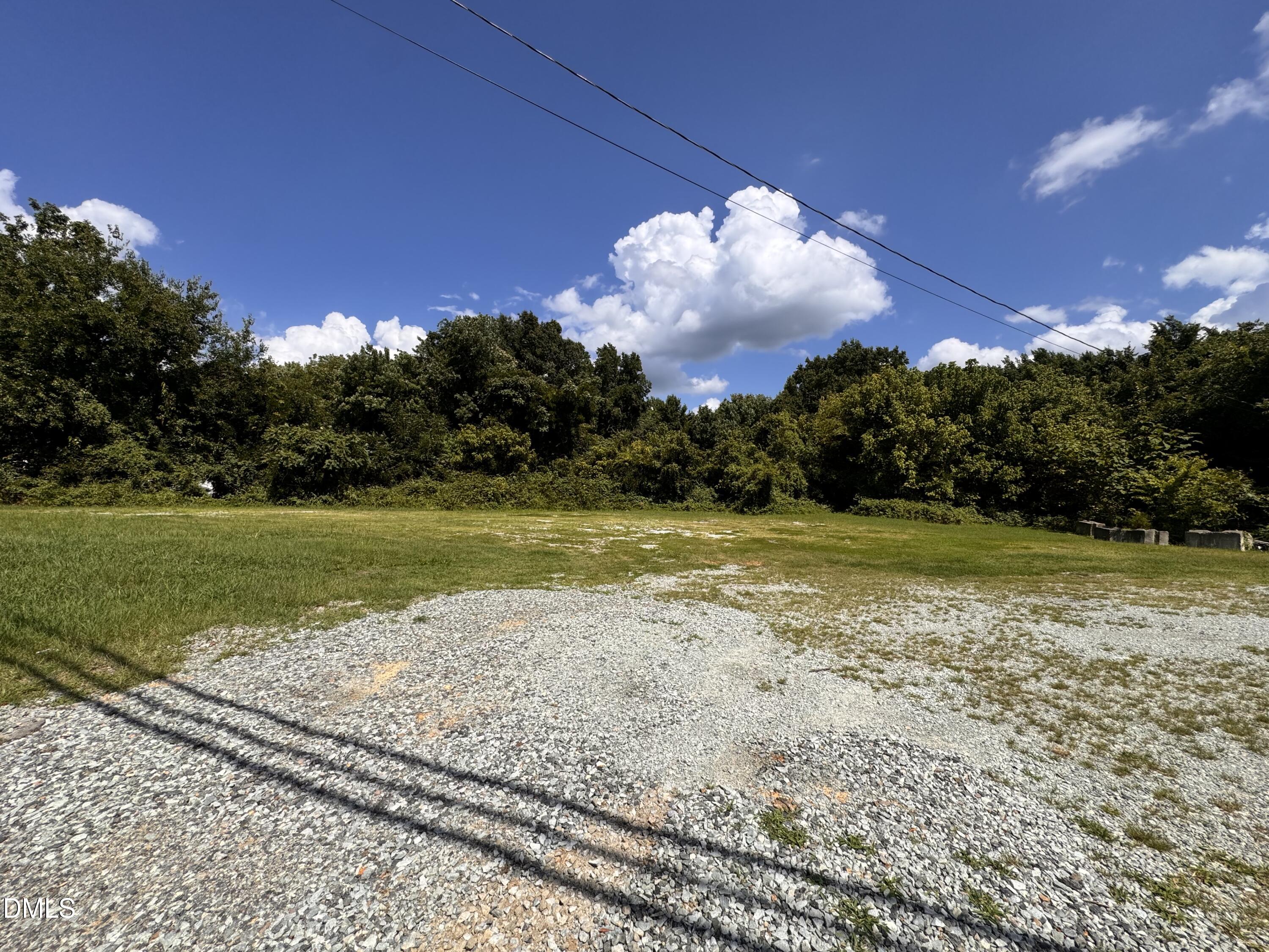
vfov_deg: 85.7
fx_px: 513
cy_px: 476
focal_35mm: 14
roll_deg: -0.2
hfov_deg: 102.1
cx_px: 634
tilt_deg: -0.1
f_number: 2.2
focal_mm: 2.22
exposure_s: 1/2342
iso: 40
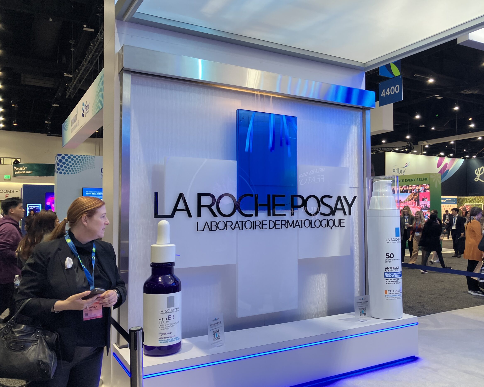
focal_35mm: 30
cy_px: 196
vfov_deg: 48.5
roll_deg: -0.3
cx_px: 265
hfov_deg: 58.7
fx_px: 430
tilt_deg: +2.9
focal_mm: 3.99
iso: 80
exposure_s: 1/100
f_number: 1.8
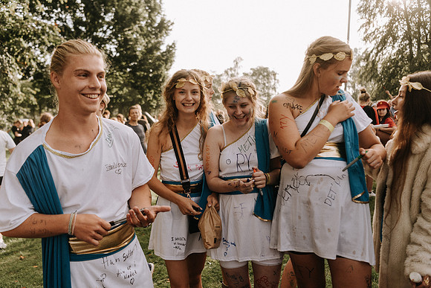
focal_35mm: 31
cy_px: 144
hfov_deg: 60.3
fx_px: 371
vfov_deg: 42.3
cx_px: 216
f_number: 2.8
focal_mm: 31
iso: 100
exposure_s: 1/640
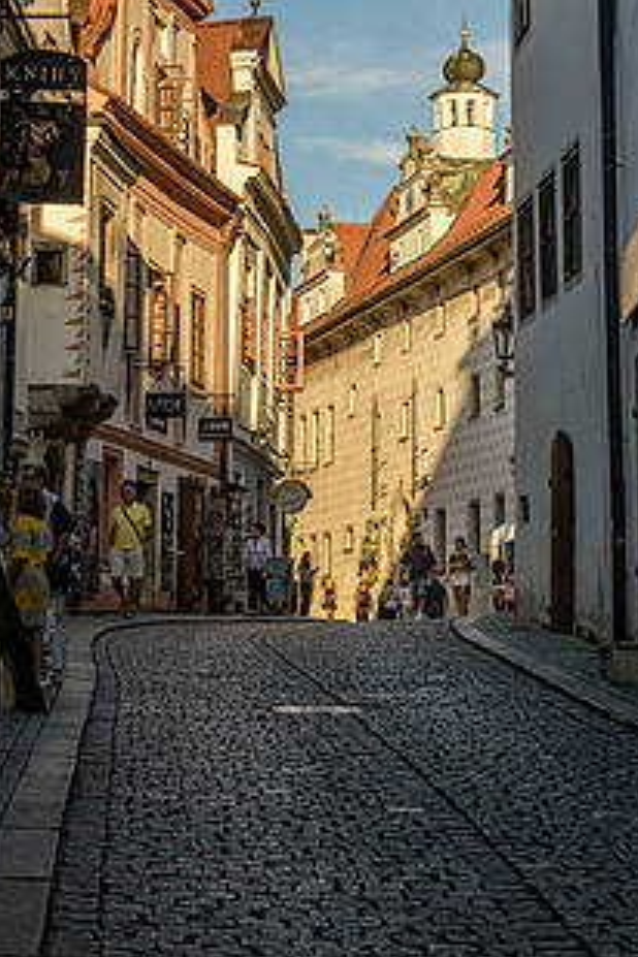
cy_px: 297
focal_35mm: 102
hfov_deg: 13.4
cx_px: 282
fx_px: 2711
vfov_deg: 19.9
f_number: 5
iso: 64
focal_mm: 70
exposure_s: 1/400
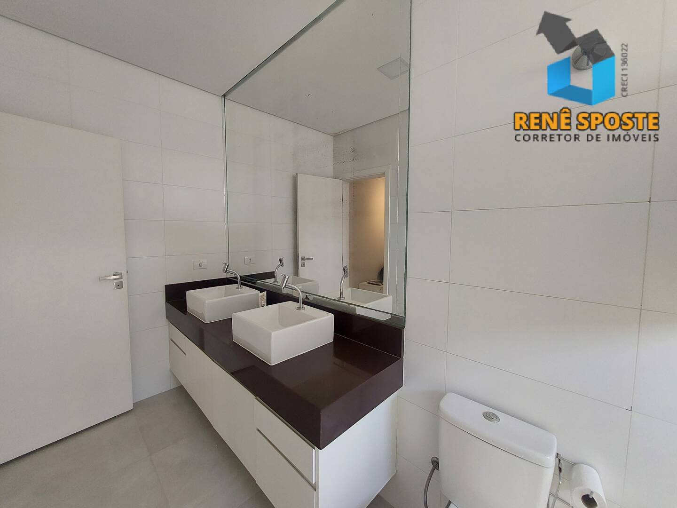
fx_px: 254
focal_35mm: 13
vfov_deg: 89.9
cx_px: 338
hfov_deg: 106.2
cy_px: 254
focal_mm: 1.74
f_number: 2.2
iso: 100
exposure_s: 1/50
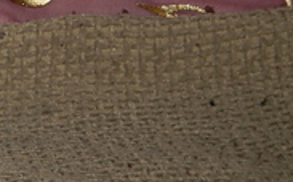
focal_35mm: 204
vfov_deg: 6.3
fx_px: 1627
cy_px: -126
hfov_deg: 10.0
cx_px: -141
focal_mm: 9.9
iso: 100
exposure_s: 1/40
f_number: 3.8
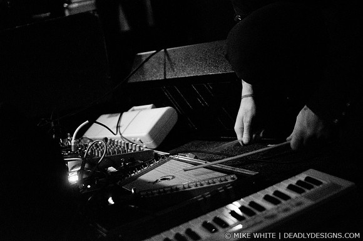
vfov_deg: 29.7
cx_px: 182
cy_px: 120
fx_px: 453
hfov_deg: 43.7
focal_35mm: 45
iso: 2000
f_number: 1.4
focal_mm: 30
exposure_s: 1/60
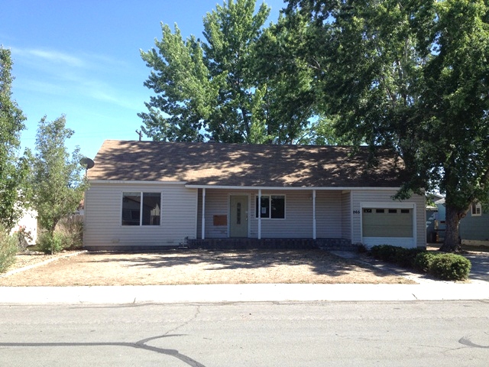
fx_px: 494
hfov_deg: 52.6
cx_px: 244
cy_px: 184
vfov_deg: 40.7
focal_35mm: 35
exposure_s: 1/665
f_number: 2.4
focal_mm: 4.28
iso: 50
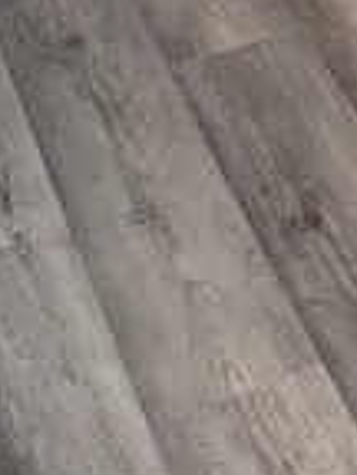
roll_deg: -1.3
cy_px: -775
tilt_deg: -8.0
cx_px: 727
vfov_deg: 11.1
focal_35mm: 139
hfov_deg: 9.9
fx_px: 1911
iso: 80
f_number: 1.6
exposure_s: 1/120
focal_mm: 5.96
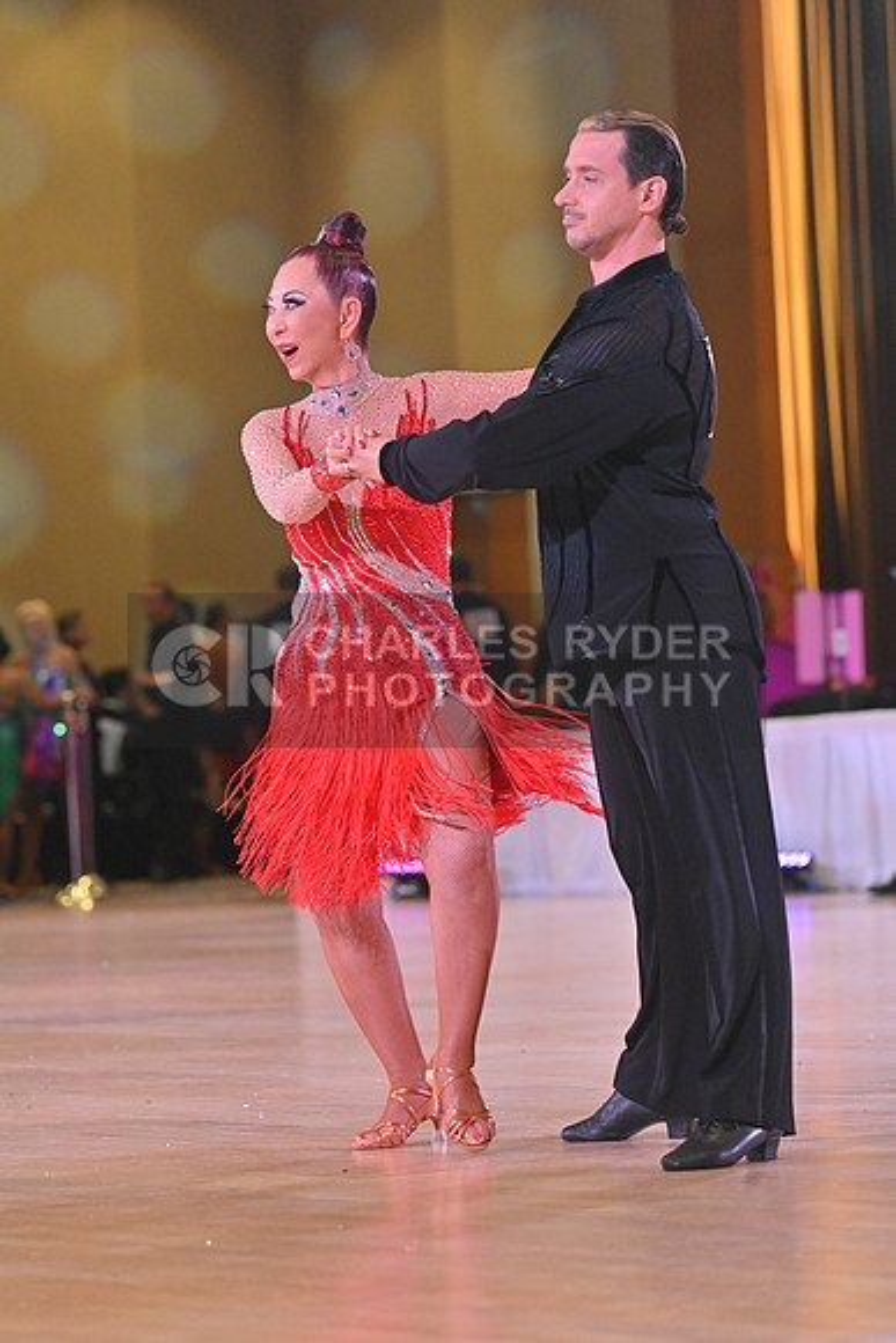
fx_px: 6342
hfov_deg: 8.1
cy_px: 672
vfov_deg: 12.1
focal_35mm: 170
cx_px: 448
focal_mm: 170
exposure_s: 1/400
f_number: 5.6
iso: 4000
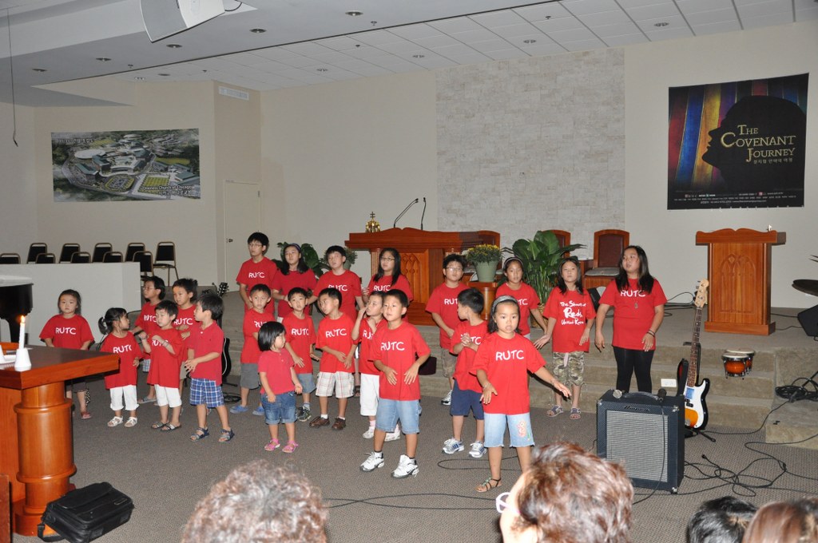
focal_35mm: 33
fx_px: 749
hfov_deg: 57.3
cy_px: 272
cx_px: 409
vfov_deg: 39.9
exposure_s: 1/60
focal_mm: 22
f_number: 5
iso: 1600
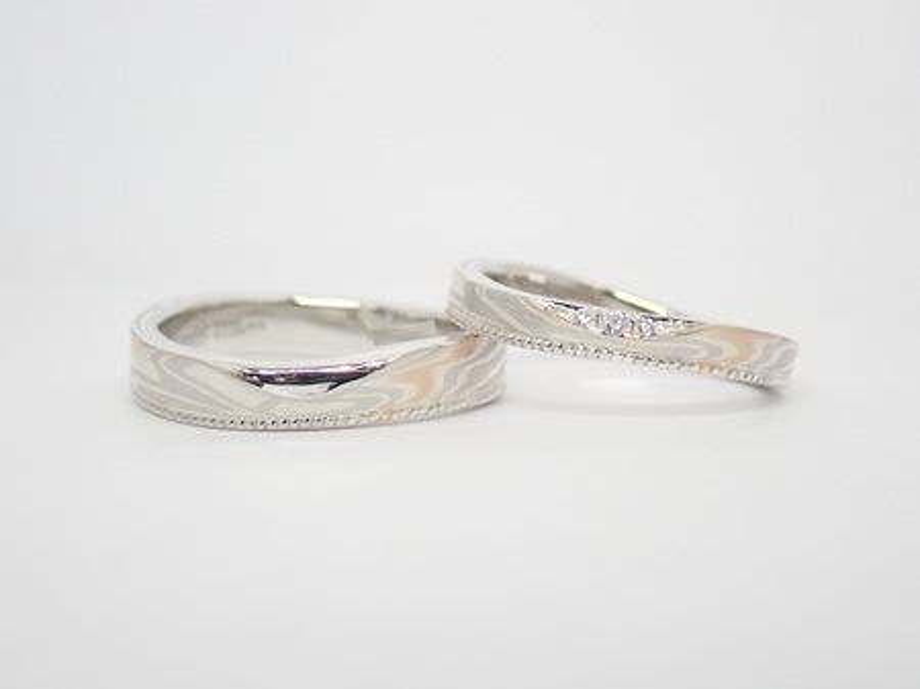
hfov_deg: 25.3
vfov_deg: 19.1
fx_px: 2045
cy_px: 344
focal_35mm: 77
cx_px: 460
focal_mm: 13.65
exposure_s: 1/100
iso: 200
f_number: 4.1
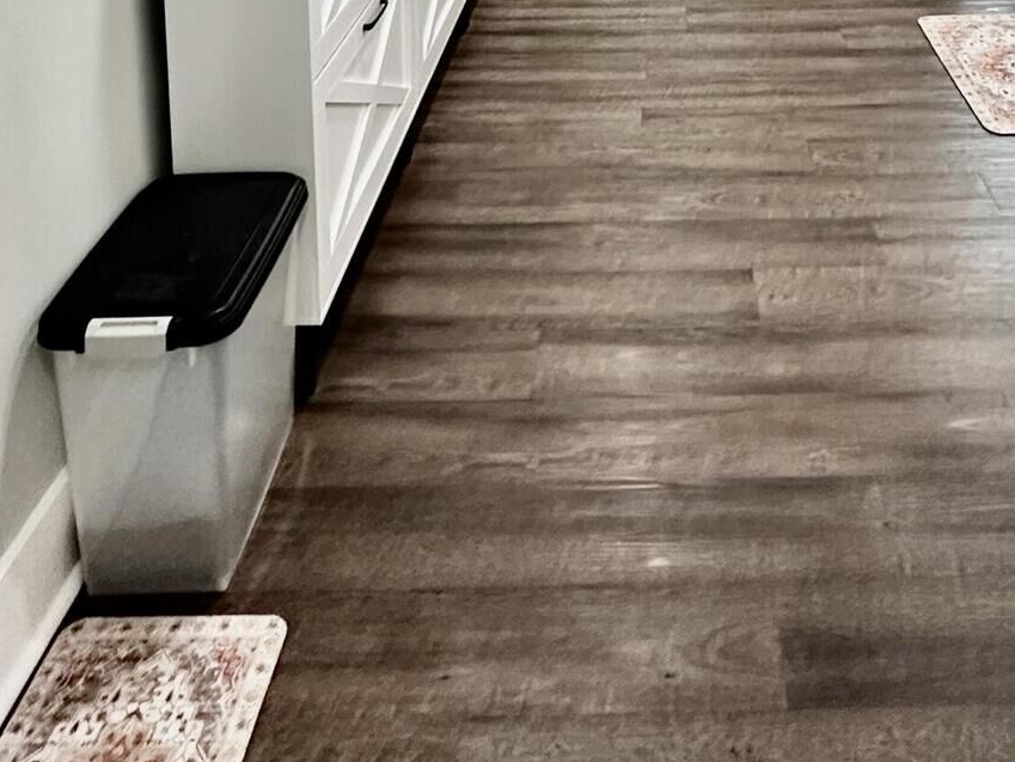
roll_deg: +1.8
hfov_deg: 48.3
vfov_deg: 28.7
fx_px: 1114
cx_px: 665
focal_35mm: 38
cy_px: -293
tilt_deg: -7.0
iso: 320
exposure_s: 1/120
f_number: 2.2
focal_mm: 2.22
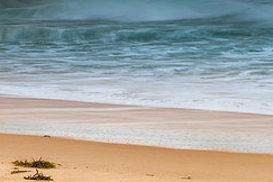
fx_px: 1372
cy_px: -33
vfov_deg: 7.5
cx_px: -12
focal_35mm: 181
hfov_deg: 11.2
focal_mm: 75
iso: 100
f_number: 8
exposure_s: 1.3
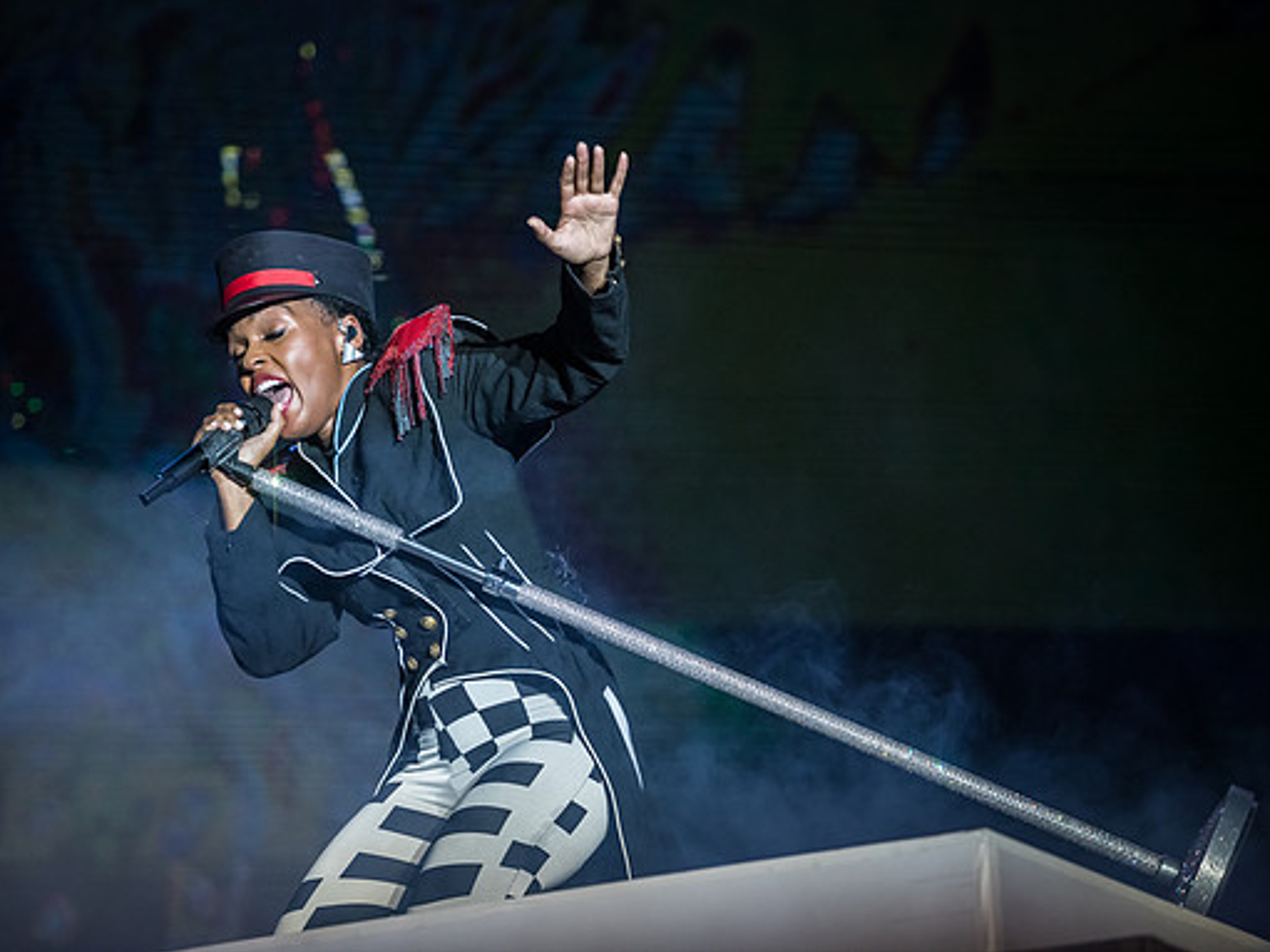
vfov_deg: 7.8
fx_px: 7006
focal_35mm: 191
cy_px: 474
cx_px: 572
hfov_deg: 10.4
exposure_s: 1/1600
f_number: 2.8
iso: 3200
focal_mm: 175
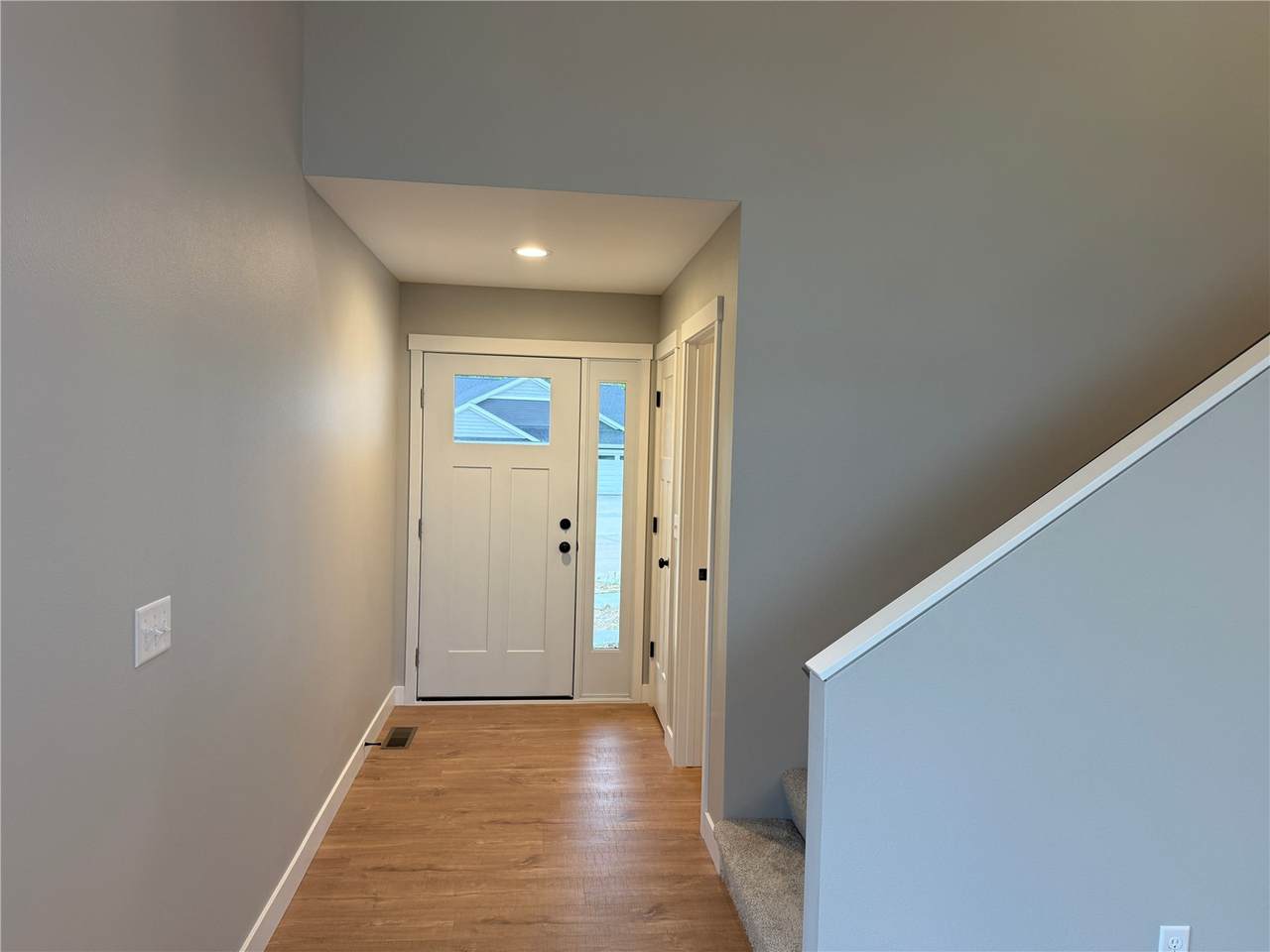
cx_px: 635
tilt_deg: -1.8
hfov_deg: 71.6
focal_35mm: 24
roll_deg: -1.9
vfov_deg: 56.8
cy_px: 476
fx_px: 881
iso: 100
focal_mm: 6.76
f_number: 1.78
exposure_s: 1/120
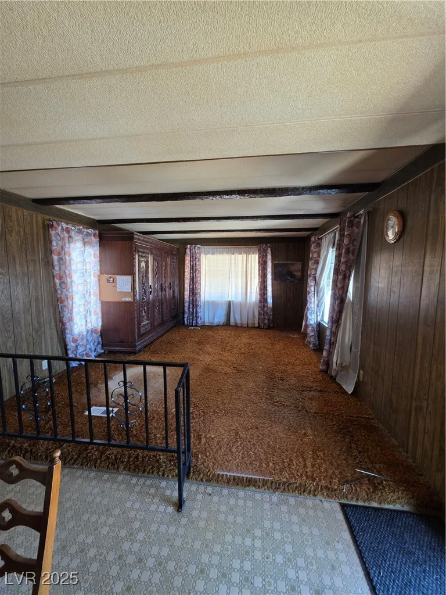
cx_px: 223
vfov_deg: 106.2
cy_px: 298
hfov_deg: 89.9
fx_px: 223
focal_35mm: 13
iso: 200
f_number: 1.9
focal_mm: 2.2
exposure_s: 1/60
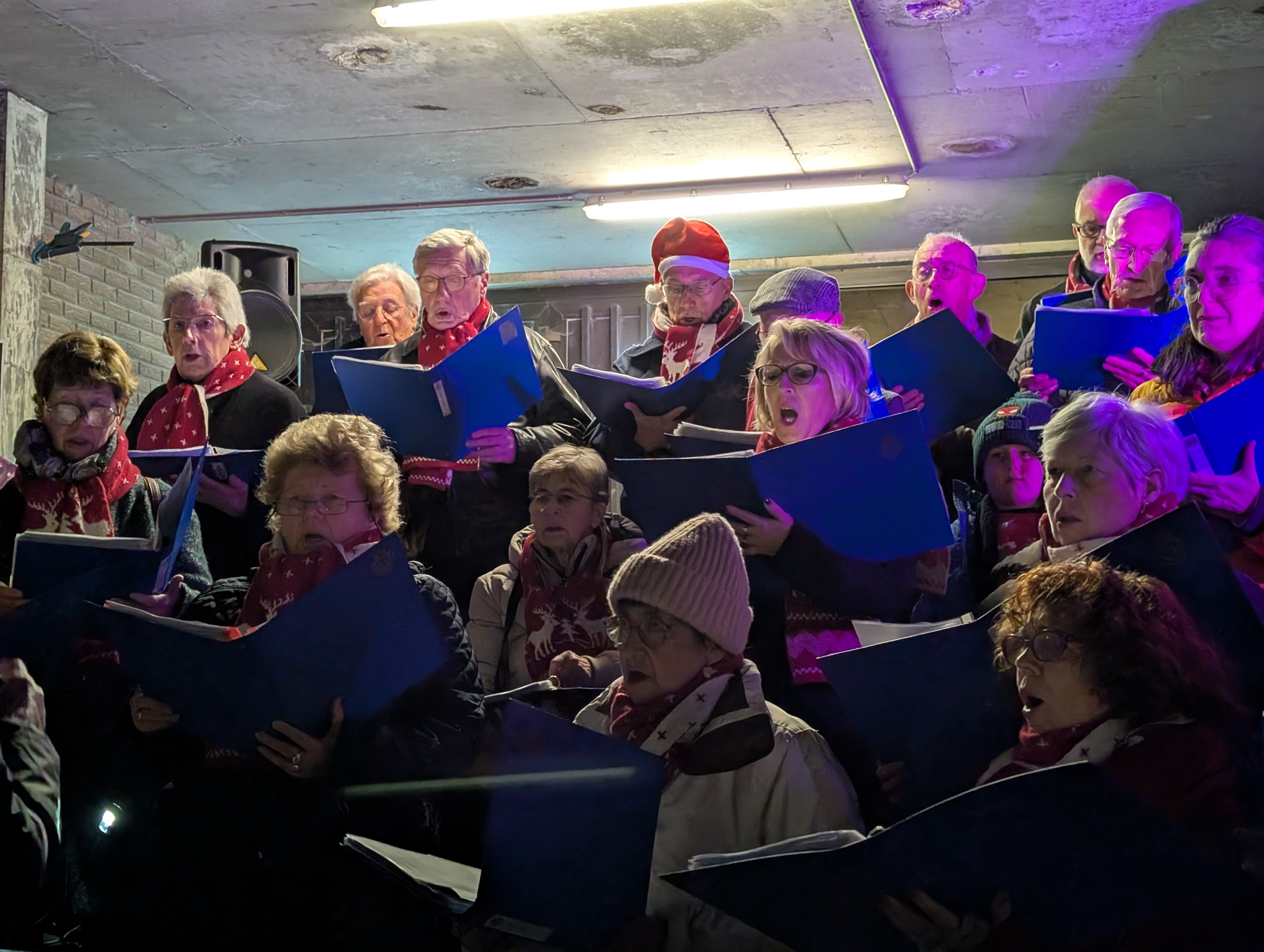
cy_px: 476
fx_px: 1792
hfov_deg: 38.9
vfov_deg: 29.7
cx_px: 632
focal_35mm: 49
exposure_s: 1/100
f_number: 1.68
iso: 525
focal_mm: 6.9
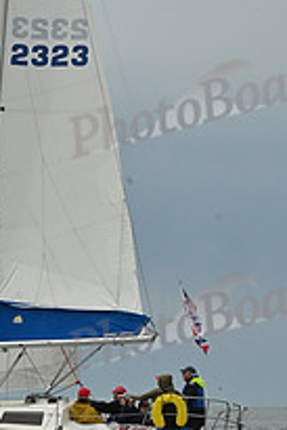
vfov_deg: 9.3
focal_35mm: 221
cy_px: 25
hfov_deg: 6.2
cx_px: -39
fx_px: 2638
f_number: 14
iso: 320
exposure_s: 1/800
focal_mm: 78
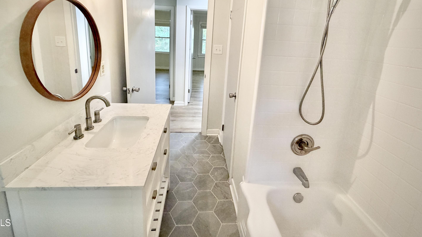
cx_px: 206
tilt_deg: -11.7
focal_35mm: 16
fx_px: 179
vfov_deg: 64.7
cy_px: 72
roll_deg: -2.6
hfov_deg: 99.3
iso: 250
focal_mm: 2.22
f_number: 2.2
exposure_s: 1/60
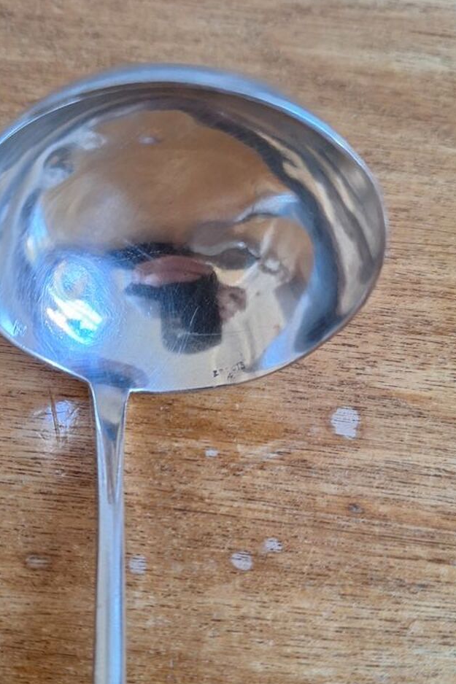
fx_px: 646
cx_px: 188
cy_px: 401
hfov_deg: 38.7
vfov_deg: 55.5
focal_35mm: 34
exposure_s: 1/50
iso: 250
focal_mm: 5.54
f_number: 1.8
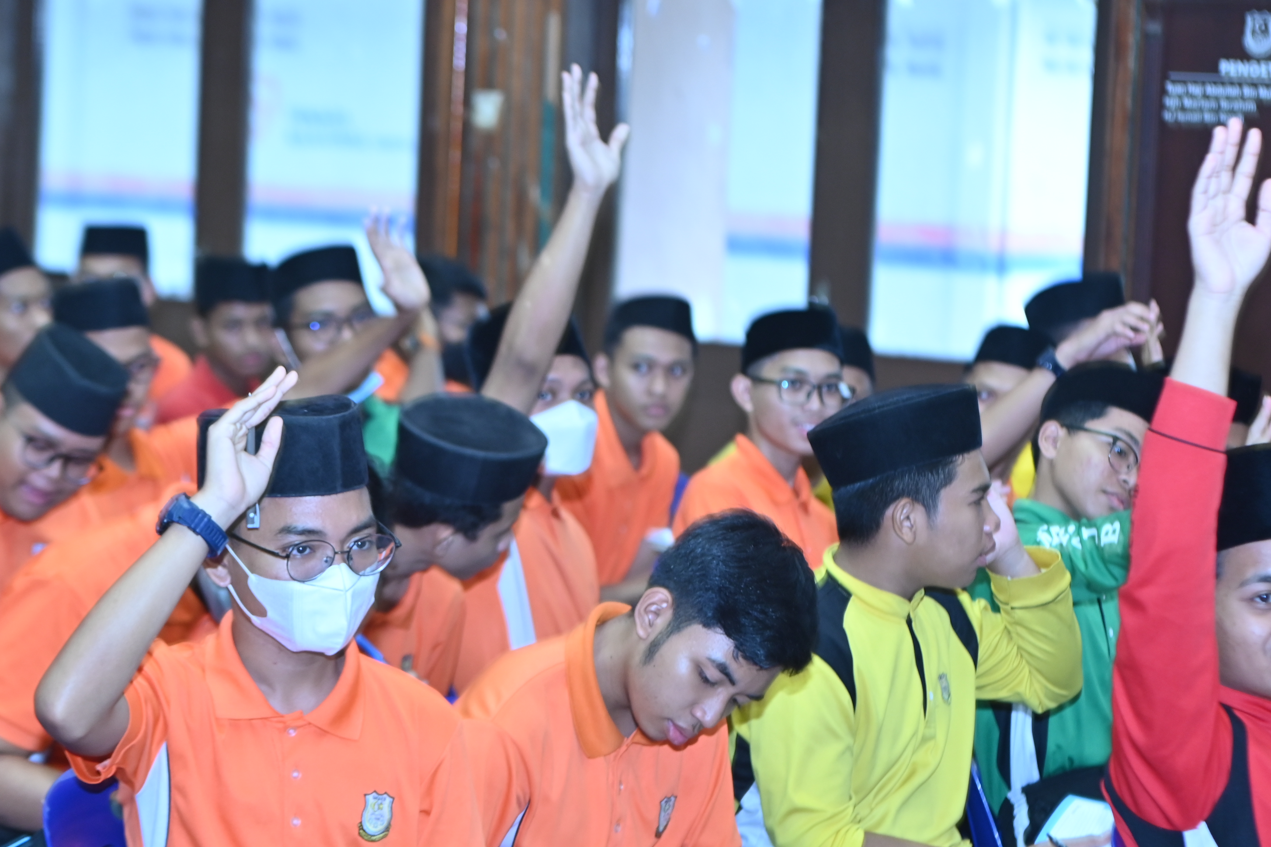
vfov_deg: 12.6
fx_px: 3847
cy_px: 416
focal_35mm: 109
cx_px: 672
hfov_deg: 18.8
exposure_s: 1/100
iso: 800
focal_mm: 70
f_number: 3.5
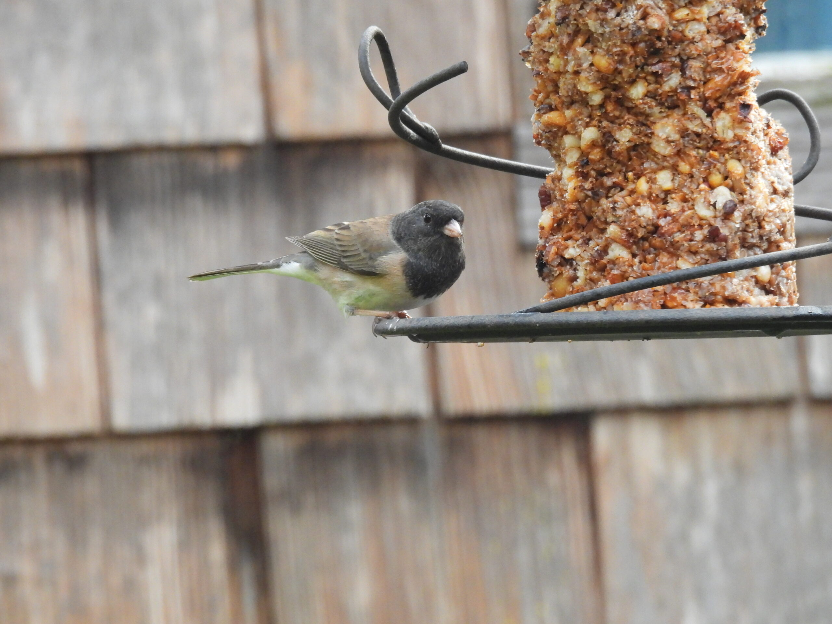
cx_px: 416
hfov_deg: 3.1
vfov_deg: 2.3
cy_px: 312
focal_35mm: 650
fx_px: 15623
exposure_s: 1/80
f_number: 5.6
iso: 800
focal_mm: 116
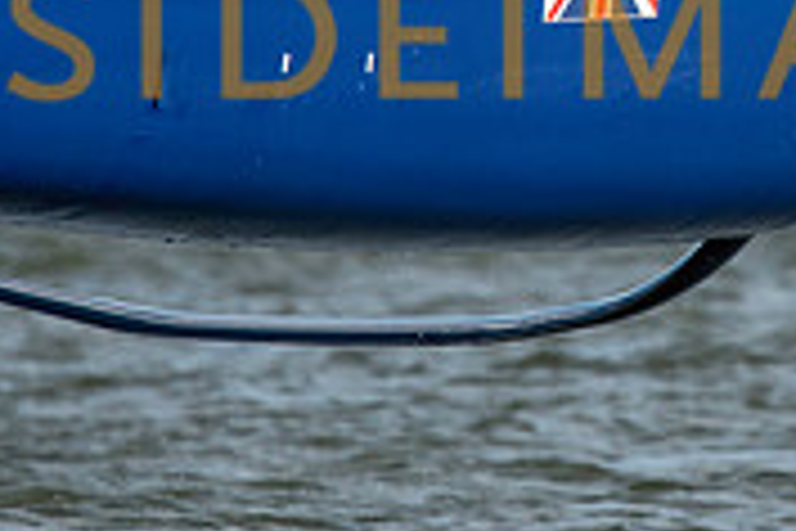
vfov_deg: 0.6
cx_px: 732
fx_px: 52841
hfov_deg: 0.9
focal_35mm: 2390
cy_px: -128
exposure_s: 1/2000
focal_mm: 420
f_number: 5.6
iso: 500
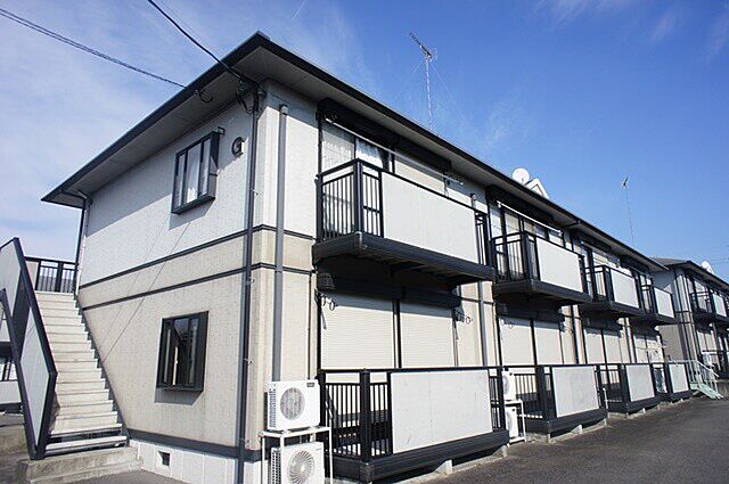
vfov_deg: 53.0
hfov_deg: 73.8
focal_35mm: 24
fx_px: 485
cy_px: 242
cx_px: 364
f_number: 11
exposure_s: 1/200
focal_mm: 16
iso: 200
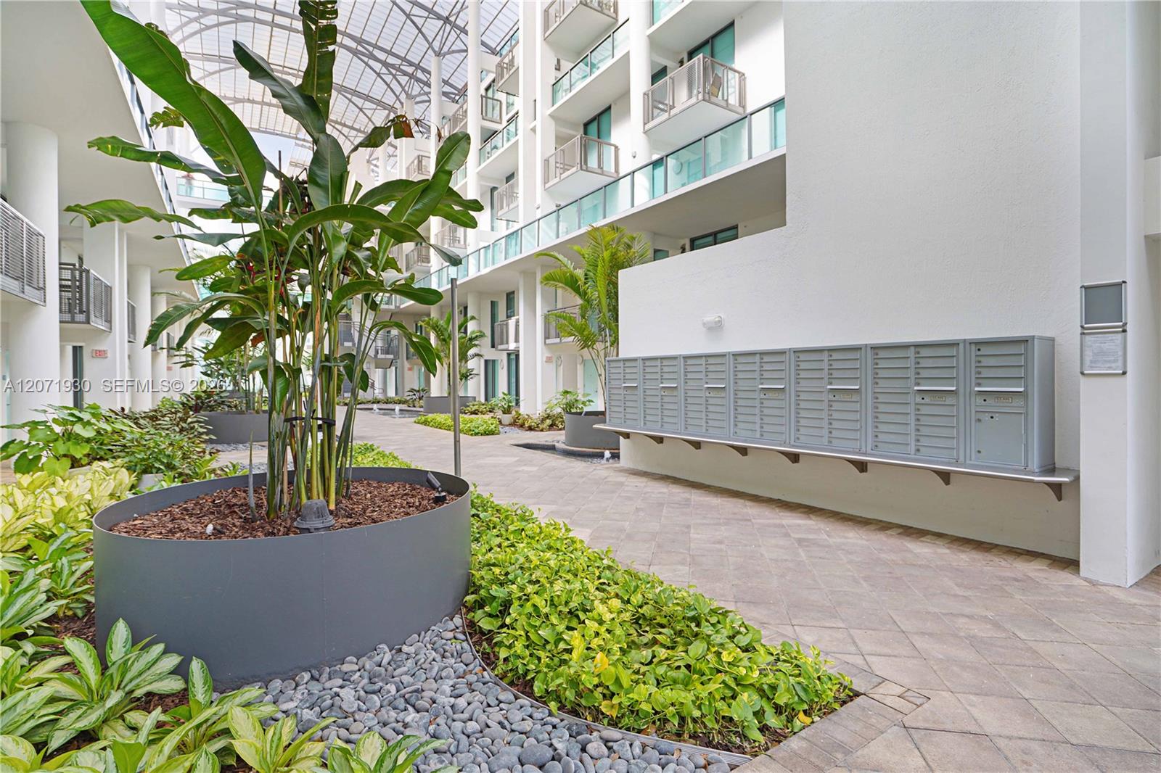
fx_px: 516
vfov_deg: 73.7
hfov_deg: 96.7
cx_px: 580
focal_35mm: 16
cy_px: 386
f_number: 4.5
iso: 160
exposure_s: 1/200
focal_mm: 16
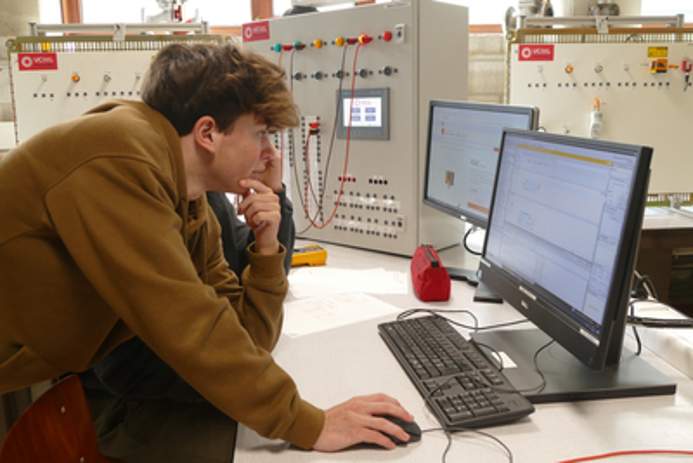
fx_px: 635
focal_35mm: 33
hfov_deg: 57.2
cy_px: 232
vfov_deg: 40.0
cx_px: 346
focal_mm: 12.12
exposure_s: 1/80
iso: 640
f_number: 3.5
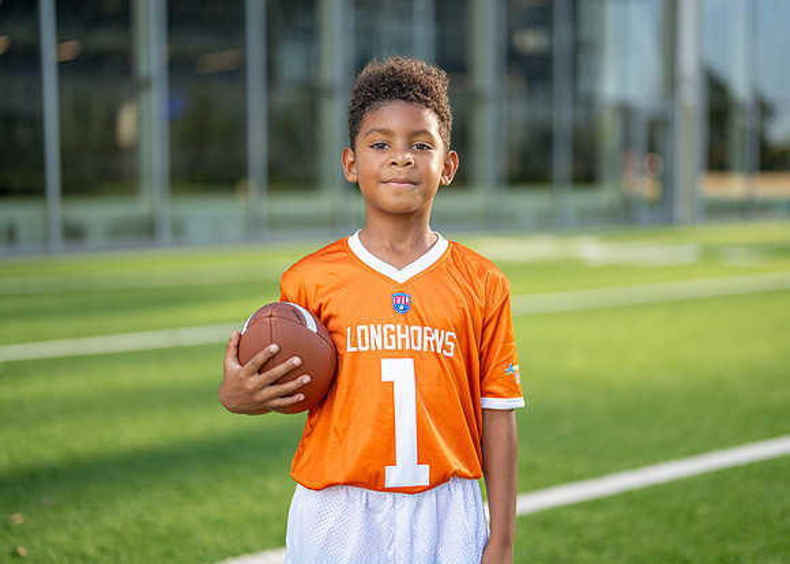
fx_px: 1257
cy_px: 264
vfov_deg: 25.3
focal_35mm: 56
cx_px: 411
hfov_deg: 34.9
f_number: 1.2
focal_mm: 50
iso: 100
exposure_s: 1/1600
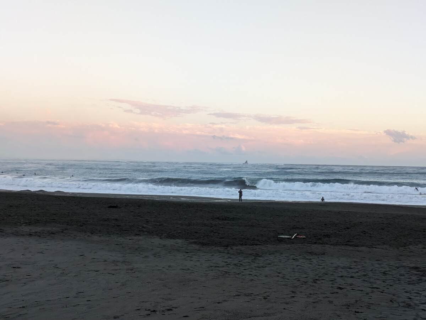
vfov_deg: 28.6
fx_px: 628
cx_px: 213
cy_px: 160
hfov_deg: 37.5
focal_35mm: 51
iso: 73
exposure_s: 1/108
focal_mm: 5.43
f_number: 1.89
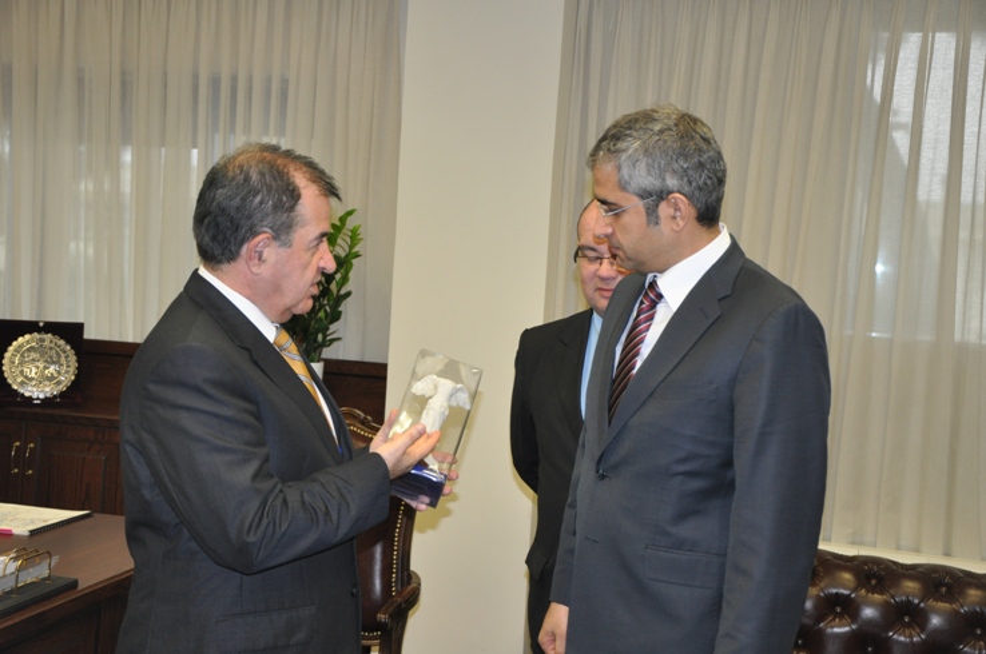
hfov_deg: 38.9
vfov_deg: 26.4
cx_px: 493
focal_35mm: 51
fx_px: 1395
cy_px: 327
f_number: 4.2
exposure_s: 1/60
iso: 800
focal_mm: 34
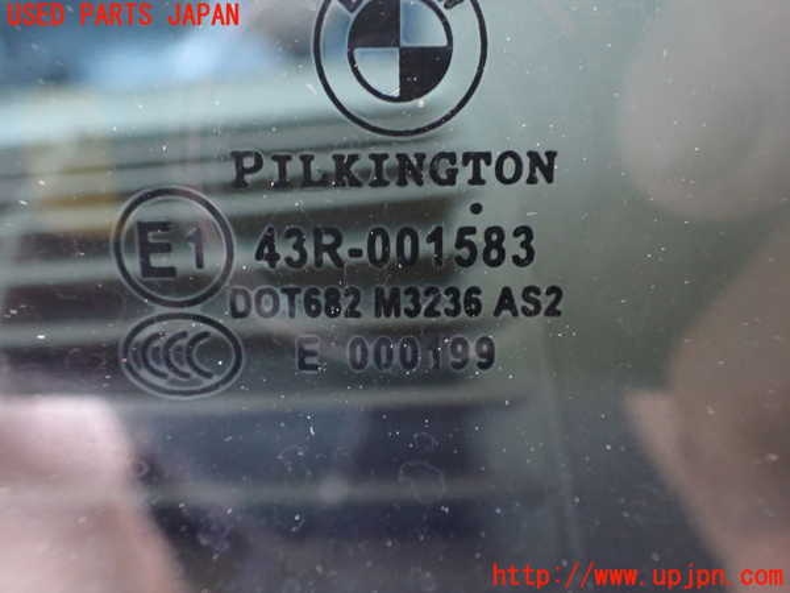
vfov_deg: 46.8
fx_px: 685
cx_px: 395
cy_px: 296
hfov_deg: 60.0
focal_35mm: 30
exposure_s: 1/30
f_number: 2.3
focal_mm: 5.4
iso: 1000
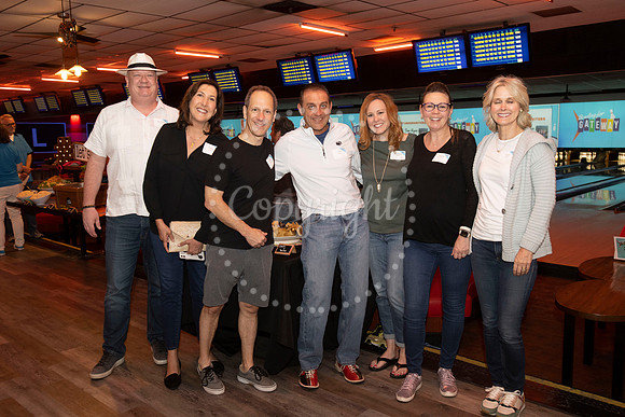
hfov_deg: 58.7
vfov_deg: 41.1
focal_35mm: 32
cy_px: 208
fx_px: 556
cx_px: 312
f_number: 5.6
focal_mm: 32
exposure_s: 1/60
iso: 1000
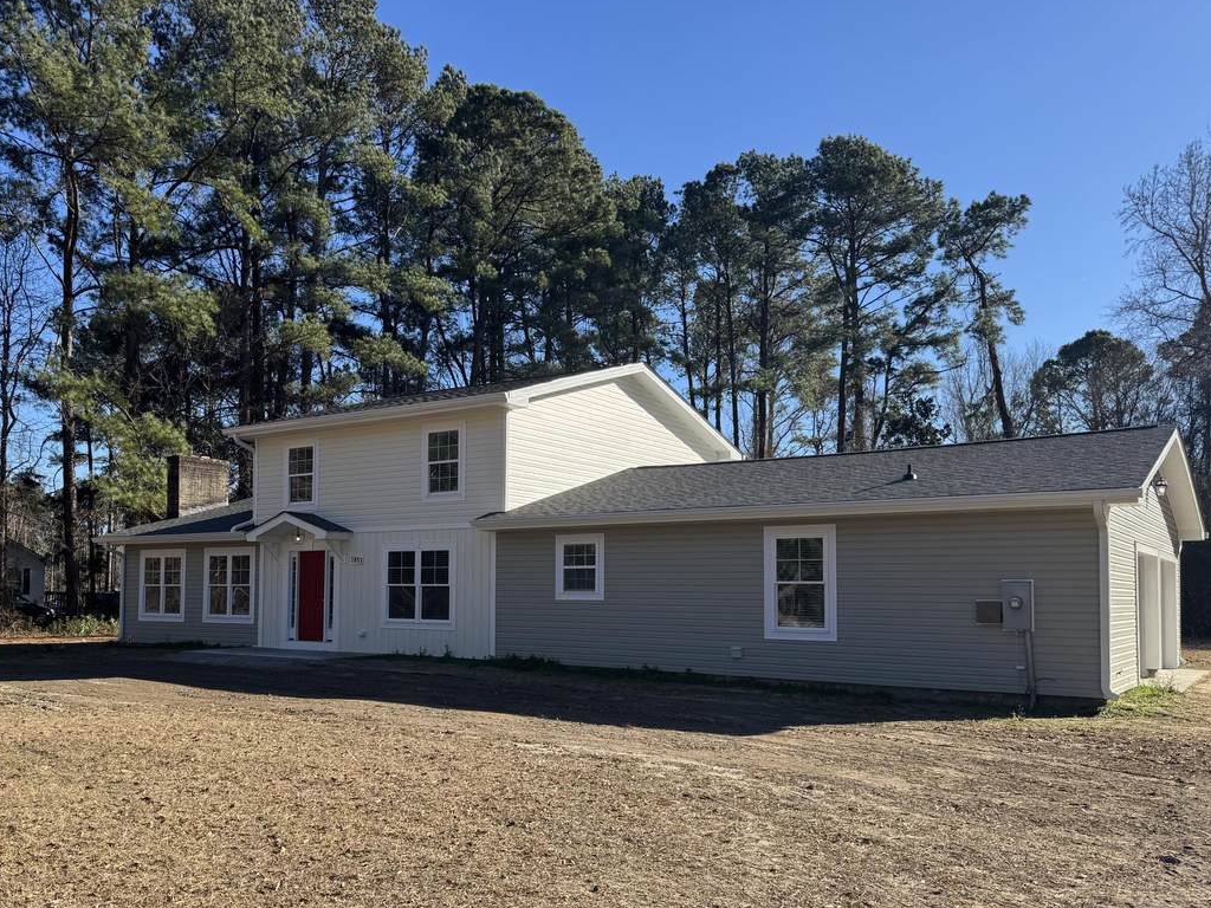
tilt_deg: +2.8
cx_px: 496
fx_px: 1050
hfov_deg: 59.6
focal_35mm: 30
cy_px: 533
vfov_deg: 46.6
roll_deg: -0.2
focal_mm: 6.76
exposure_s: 1/2105
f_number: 1.78
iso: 80
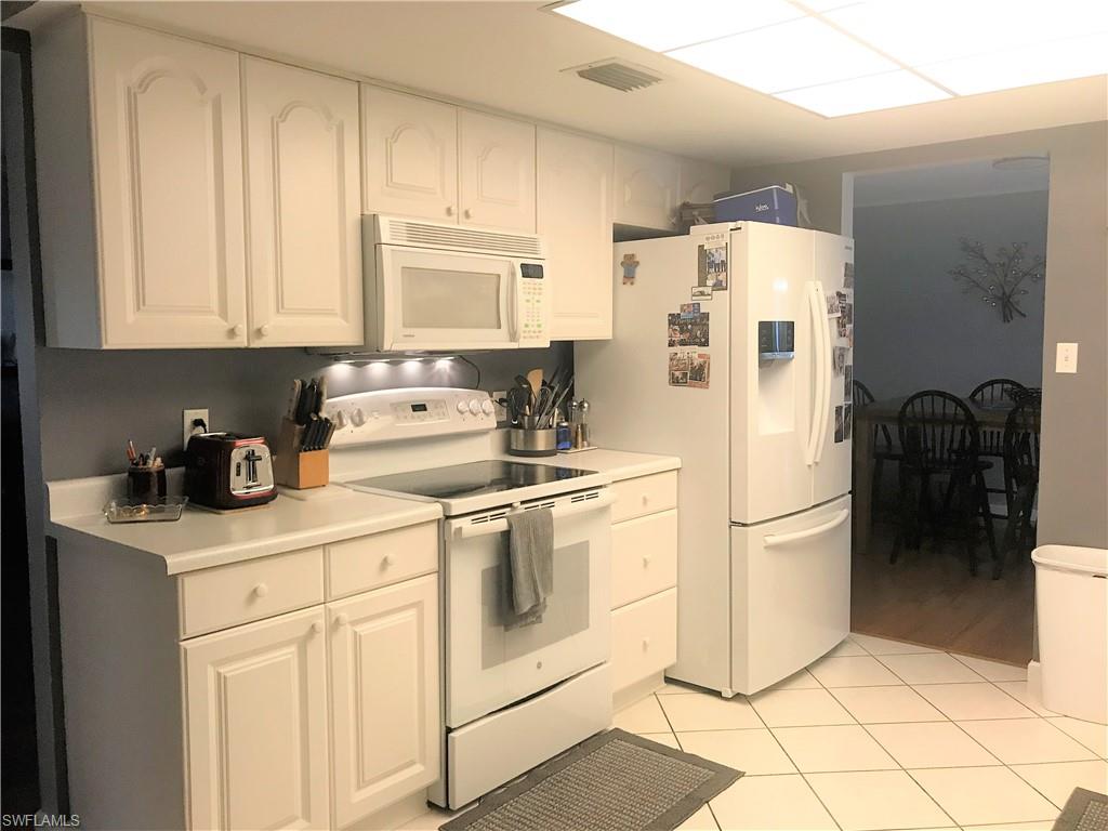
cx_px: 554
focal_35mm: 28
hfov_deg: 63.4
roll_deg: +0.6
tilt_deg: -5.0
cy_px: 416
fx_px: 896
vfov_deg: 49.7
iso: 32
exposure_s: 1/30
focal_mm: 3.99
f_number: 1.8
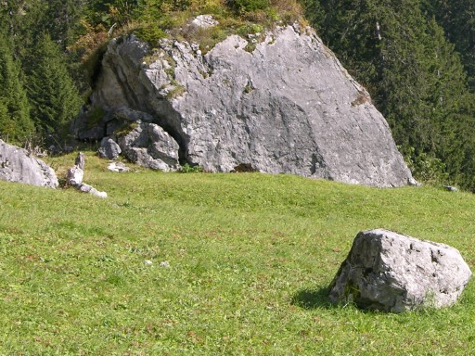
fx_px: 2141
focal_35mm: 156
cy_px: 121
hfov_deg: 12.6
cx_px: 358
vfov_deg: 9.5
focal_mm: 19.9
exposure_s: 1/171
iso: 50
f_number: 4.8
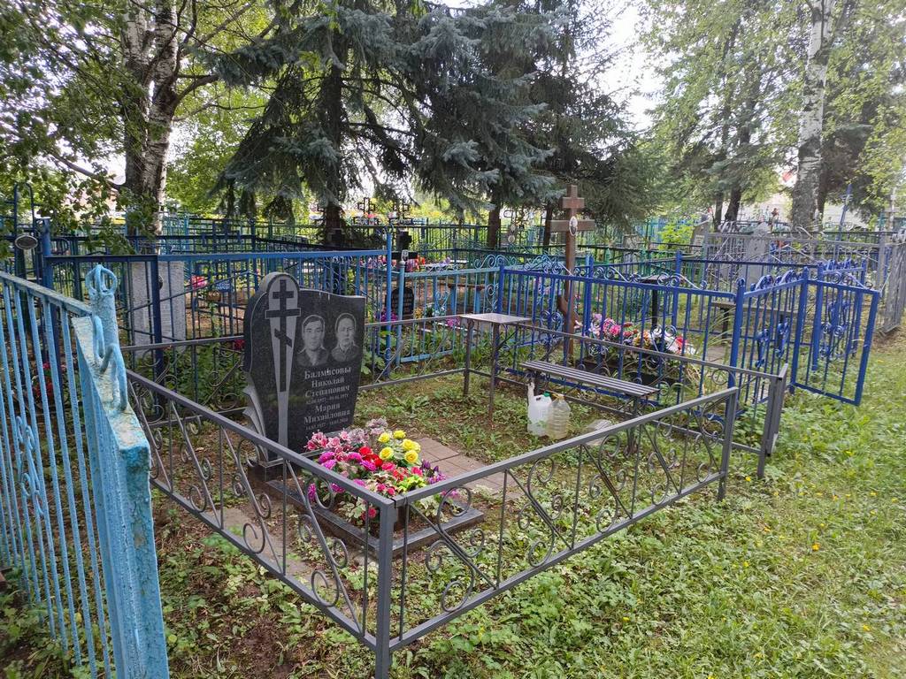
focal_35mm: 25
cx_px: 453
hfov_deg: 69.4
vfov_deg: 54.9
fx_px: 654
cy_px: 340
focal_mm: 4.76
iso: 161
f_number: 1.69
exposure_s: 1/100
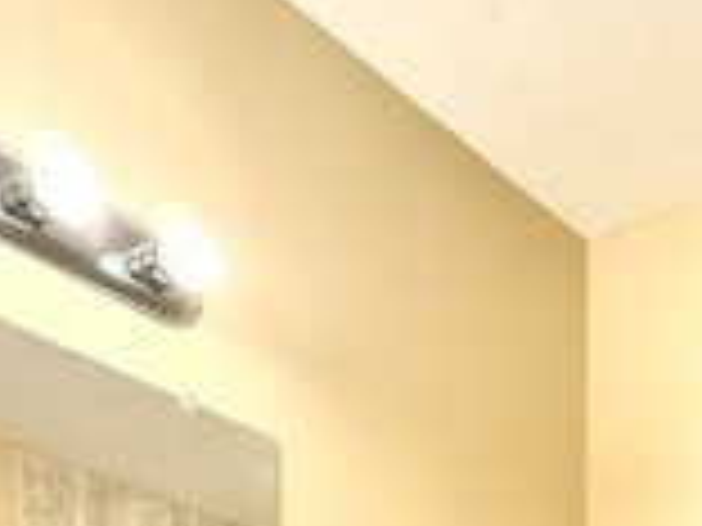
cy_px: 1003
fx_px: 1217
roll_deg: -0.6
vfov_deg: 18.1
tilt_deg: -1.2
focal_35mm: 60
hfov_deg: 28.2
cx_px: 839
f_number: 2.2
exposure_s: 1/120
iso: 200
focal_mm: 2.22
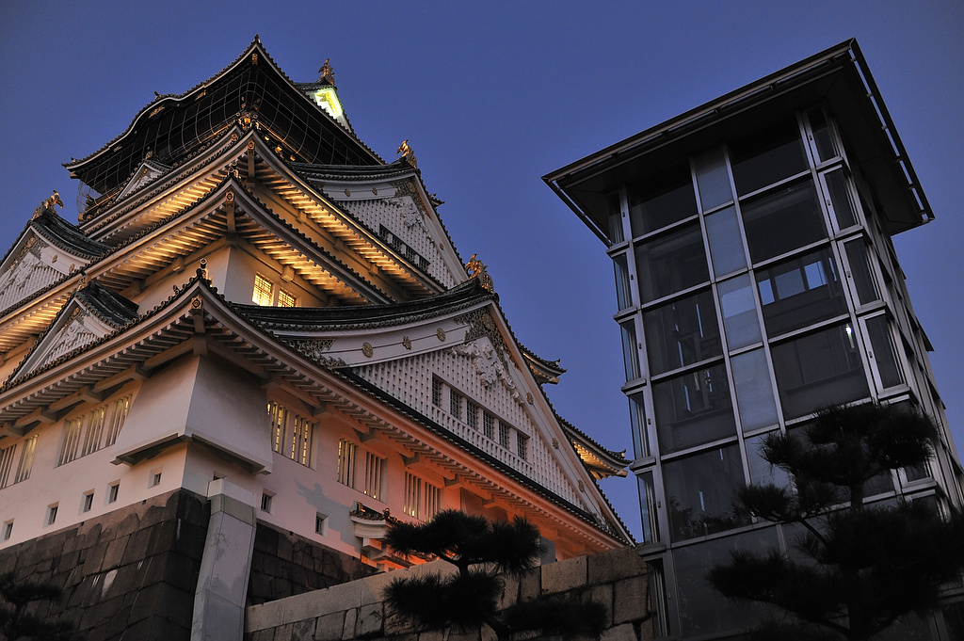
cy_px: 320
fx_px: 936
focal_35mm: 35
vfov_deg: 37.8
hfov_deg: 54.5
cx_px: 482
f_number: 4
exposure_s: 1/40
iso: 1000
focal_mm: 35
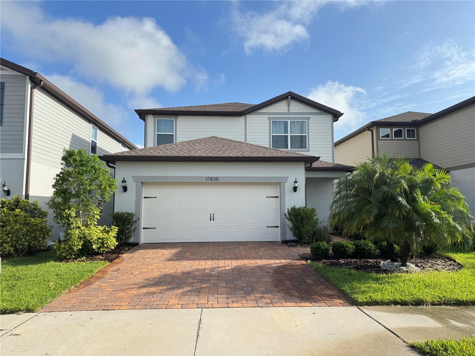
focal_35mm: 24
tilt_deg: +3.9
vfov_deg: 56.8
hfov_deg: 71.6
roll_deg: +0.3
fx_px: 329
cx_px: 238
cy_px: 178
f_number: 1.78
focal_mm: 6.76
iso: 80
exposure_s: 1/2506
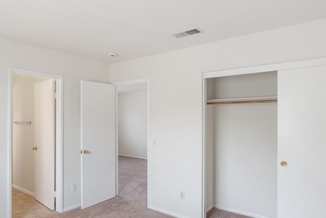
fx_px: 226
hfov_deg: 70.5
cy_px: 120
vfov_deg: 51.2
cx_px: 125
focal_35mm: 25
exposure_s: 1/125
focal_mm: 16
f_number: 5.6
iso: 1250
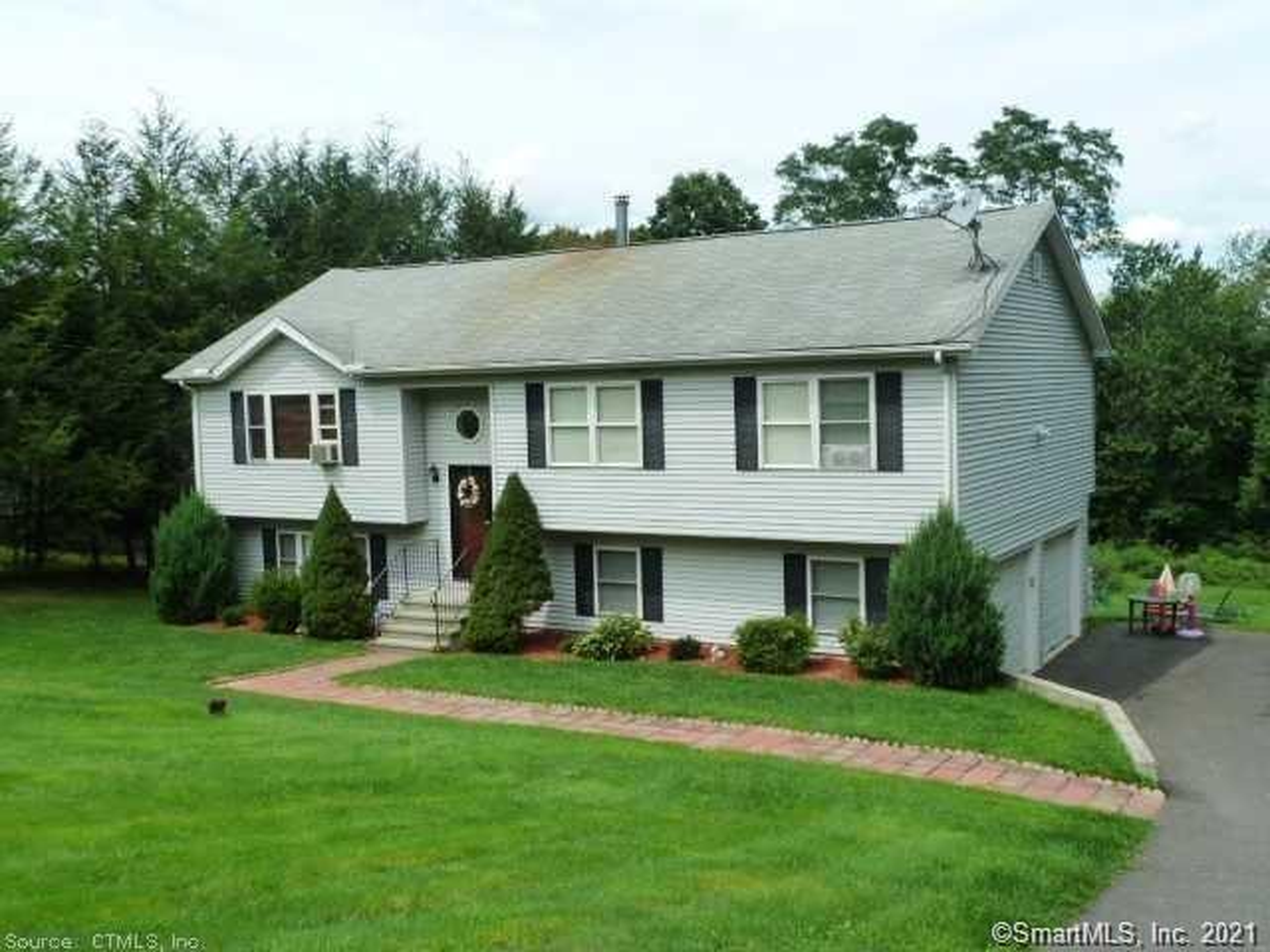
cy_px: 476
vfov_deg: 44.2
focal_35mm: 32
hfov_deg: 56.8
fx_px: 1174
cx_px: 635
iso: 125
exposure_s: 1/400
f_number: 4.5
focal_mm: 5.3
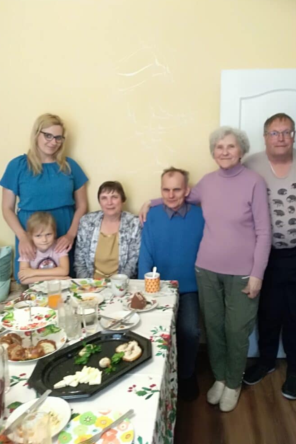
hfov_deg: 46.3
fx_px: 345
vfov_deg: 65.5
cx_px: 166
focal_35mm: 28
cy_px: 217
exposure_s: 1/14.3
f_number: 2
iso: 745
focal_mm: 3.54
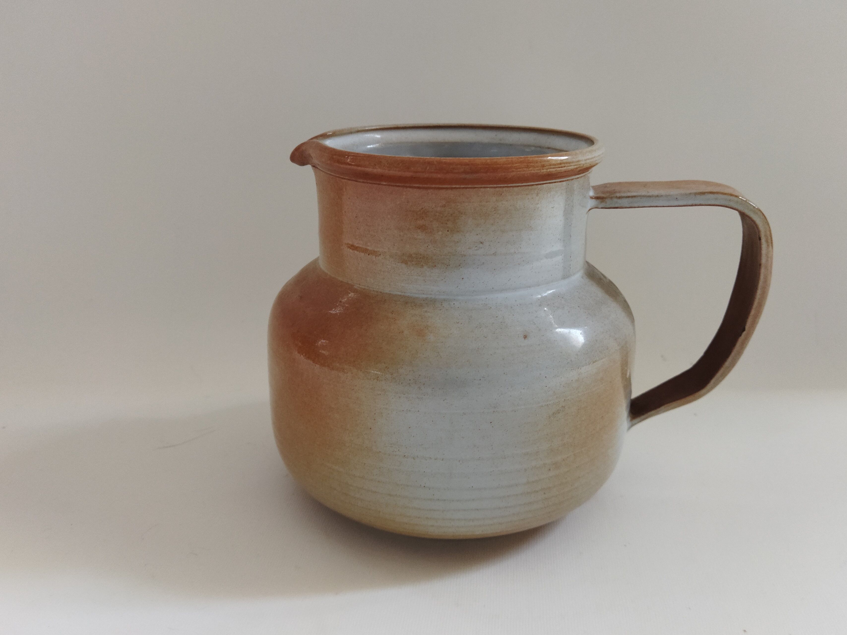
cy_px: 318
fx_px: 661
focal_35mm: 27
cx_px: 424
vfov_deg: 51.4
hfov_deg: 65.3
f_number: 1.79
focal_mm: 4.71
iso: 316
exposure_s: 1/50
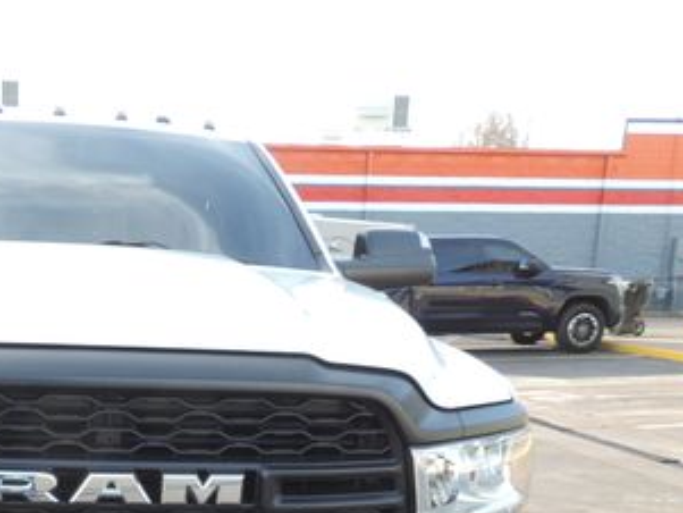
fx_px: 1007
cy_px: 540
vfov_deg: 26.7
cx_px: 93
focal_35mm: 51
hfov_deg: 35.7
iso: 80
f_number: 3
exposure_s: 1/125
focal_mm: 4.3
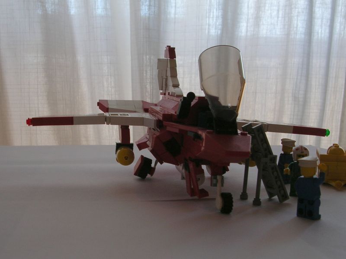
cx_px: 173
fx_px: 400
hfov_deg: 46.8
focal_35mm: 40
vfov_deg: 36.0
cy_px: 130
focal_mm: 6.6
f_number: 3
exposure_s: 1/37.1
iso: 50
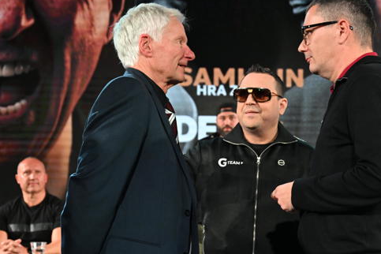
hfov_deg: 28.6
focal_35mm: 70
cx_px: 260
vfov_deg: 19.4
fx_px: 741
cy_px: 164
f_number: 4.5
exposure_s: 1/250
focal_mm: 49
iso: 2500
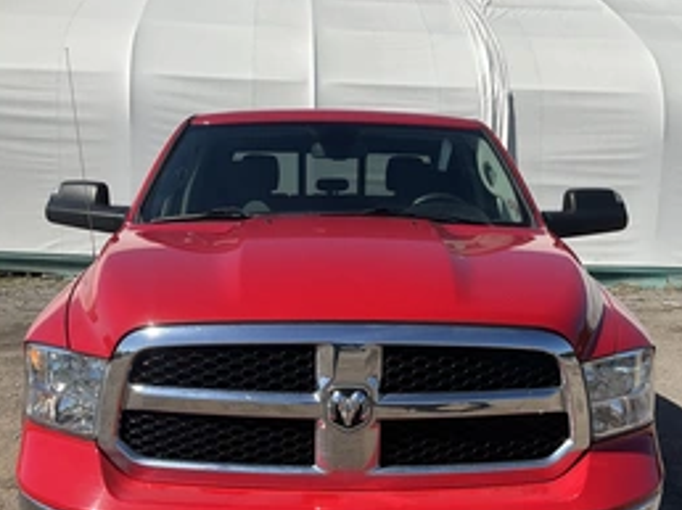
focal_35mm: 45
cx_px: 344
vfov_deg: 31.9
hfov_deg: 42.1
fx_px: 886
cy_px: 341
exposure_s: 1/2538
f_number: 1.8
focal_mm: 3
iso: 25
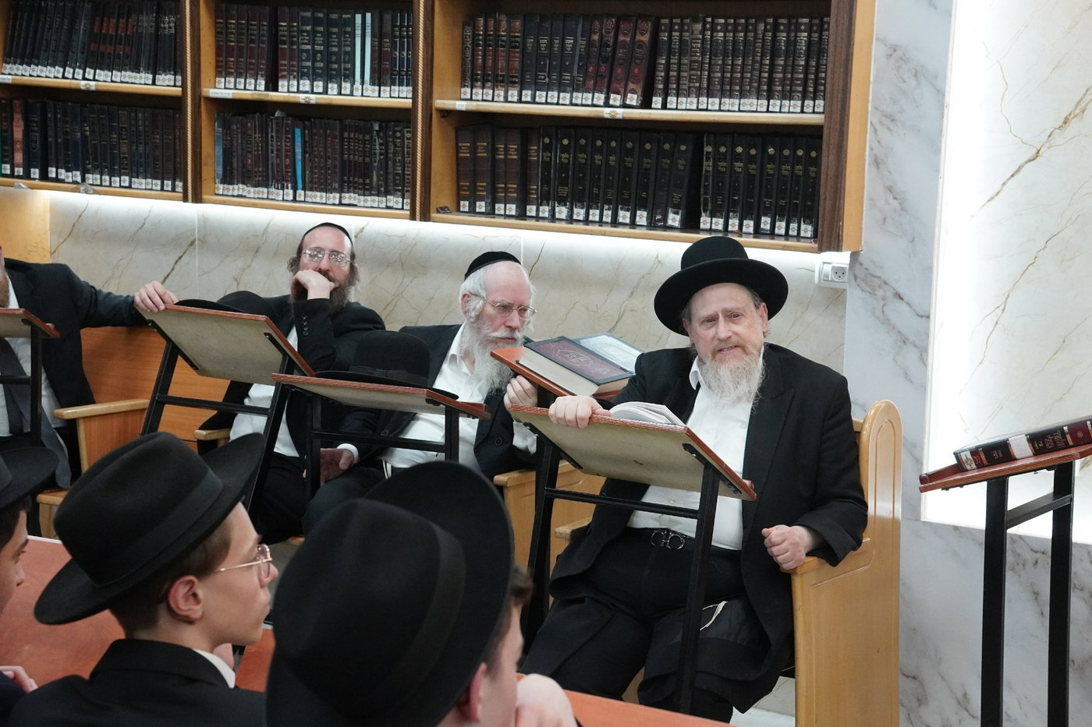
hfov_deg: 27.0
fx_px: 2275
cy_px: 364
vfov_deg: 18.2
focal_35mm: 75
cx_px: 546
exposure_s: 1/250
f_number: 6.3
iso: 3200
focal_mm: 50
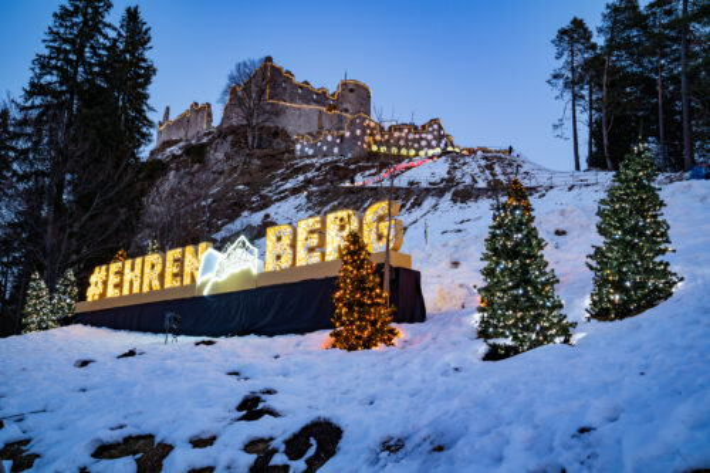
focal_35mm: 34
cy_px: 236
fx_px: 670
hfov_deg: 55.8
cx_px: 355
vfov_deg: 38.9
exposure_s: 1/1.67
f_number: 8
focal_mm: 34
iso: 250
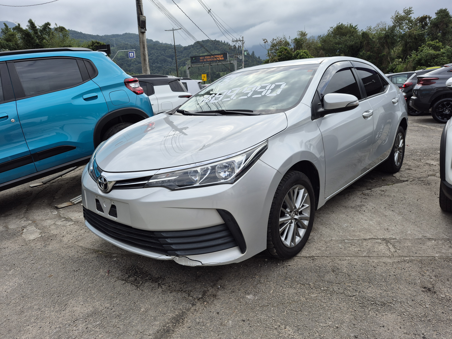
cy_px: 170
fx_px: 300
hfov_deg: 73.9
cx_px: 226
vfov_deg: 58.9
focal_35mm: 23
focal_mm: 5.4
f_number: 1.8
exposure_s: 1/1420
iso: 25
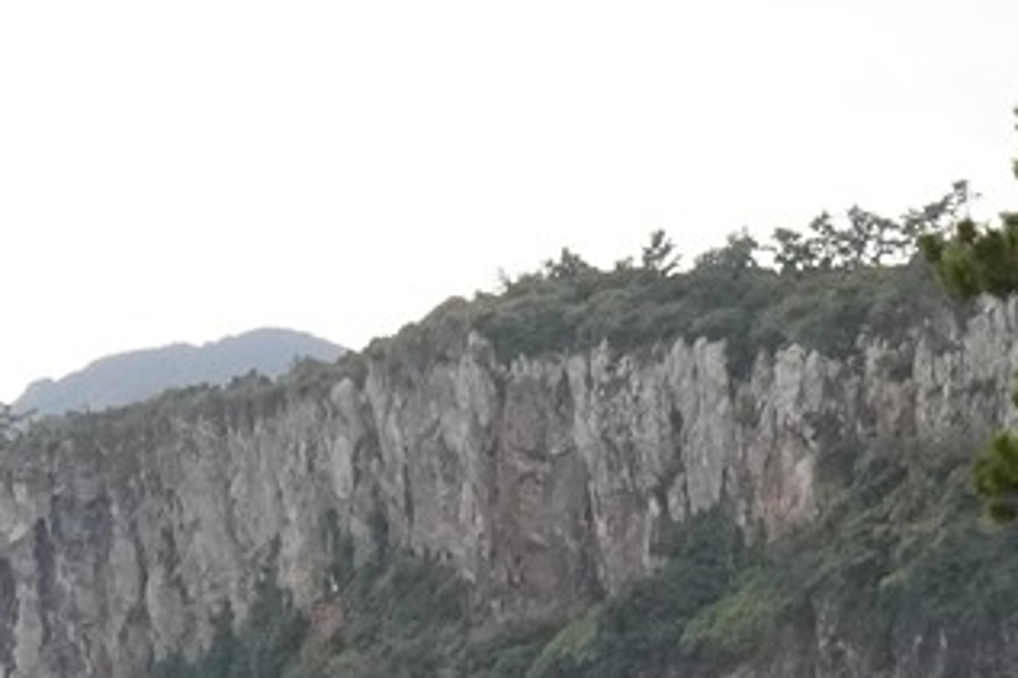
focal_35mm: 221
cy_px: 1324
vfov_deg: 6.1
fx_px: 6246
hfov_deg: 9.3
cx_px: 896
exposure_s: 1/250
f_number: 10
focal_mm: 35
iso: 2500
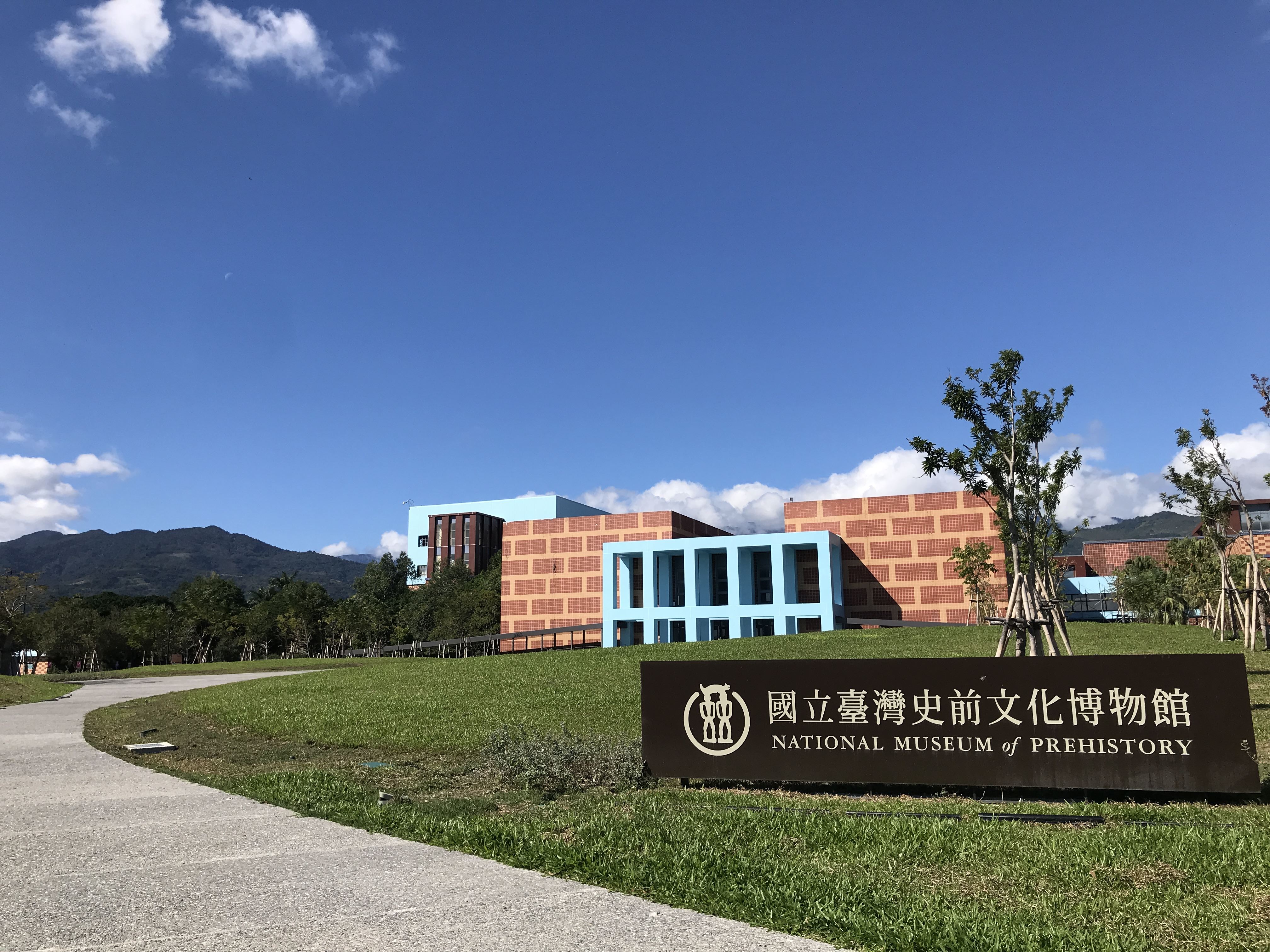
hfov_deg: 63.4
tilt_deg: +11.2
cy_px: 476
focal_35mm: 28
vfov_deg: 49.7
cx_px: 635
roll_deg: +0.3
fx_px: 1027
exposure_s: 1/3300
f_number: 1.8
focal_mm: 3.99
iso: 20
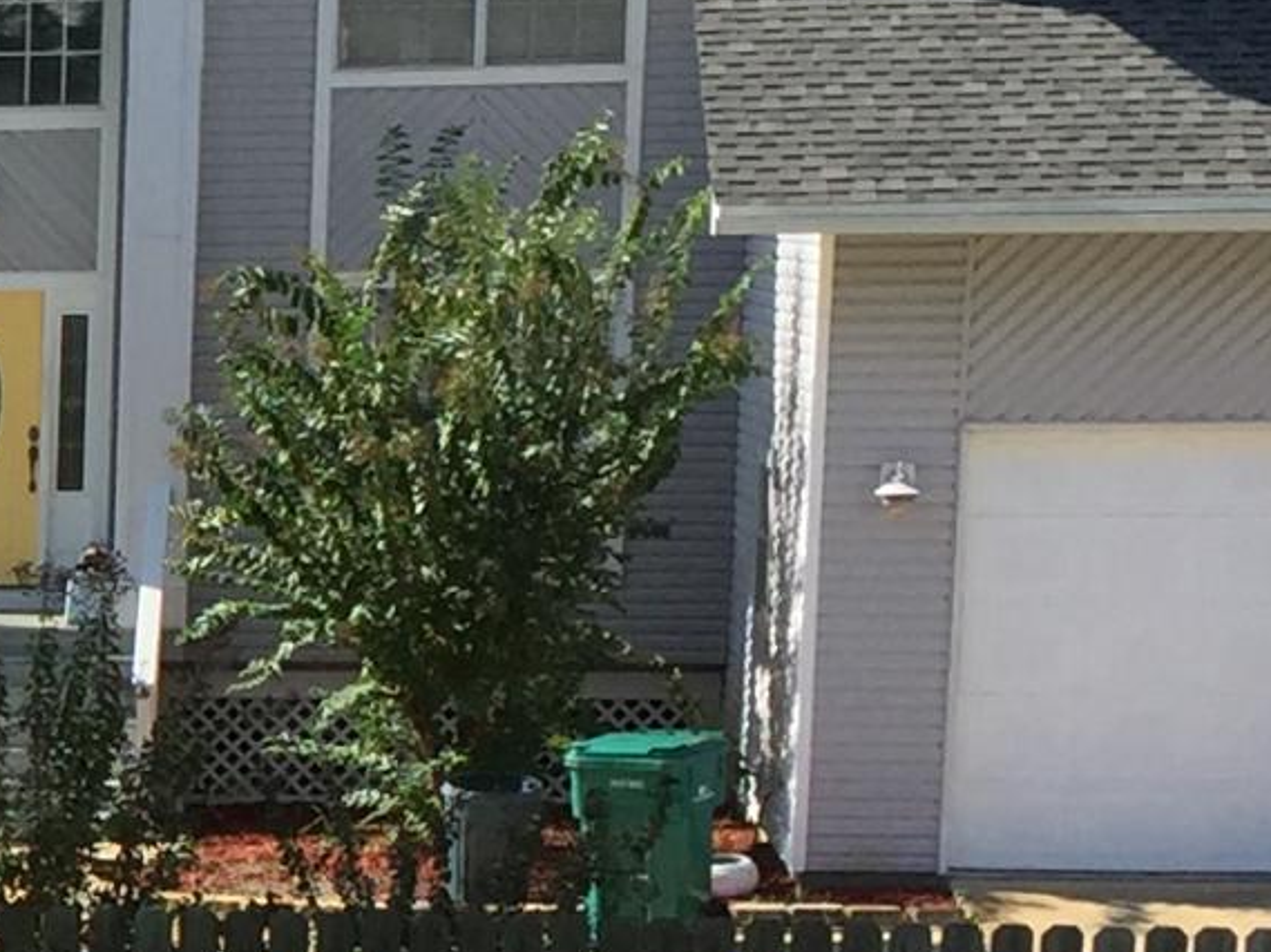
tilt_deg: -9.4
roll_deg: -0.2
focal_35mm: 153
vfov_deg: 9.5
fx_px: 5614
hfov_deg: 11.8
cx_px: -1077
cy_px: 1175
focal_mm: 4.15
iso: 32
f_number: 2.2
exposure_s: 1/1319
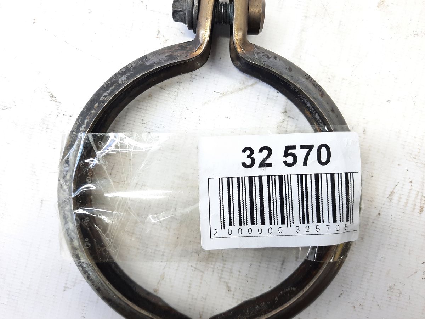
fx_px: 307
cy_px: 160
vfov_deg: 54.9
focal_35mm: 25
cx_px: 212
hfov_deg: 69.4
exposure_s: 1/50
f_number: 2
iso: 160
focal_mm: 4.6
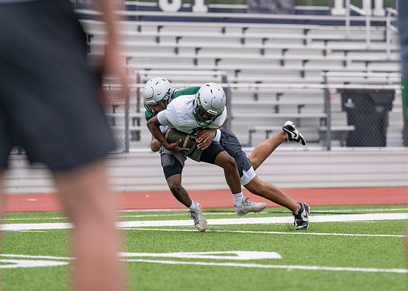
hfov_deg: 7.3
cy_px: 109
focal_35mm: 275
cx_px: 271
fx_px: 3183
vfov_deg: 5.2
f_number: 2.8
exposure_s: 1/2500
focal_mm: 194
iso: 250
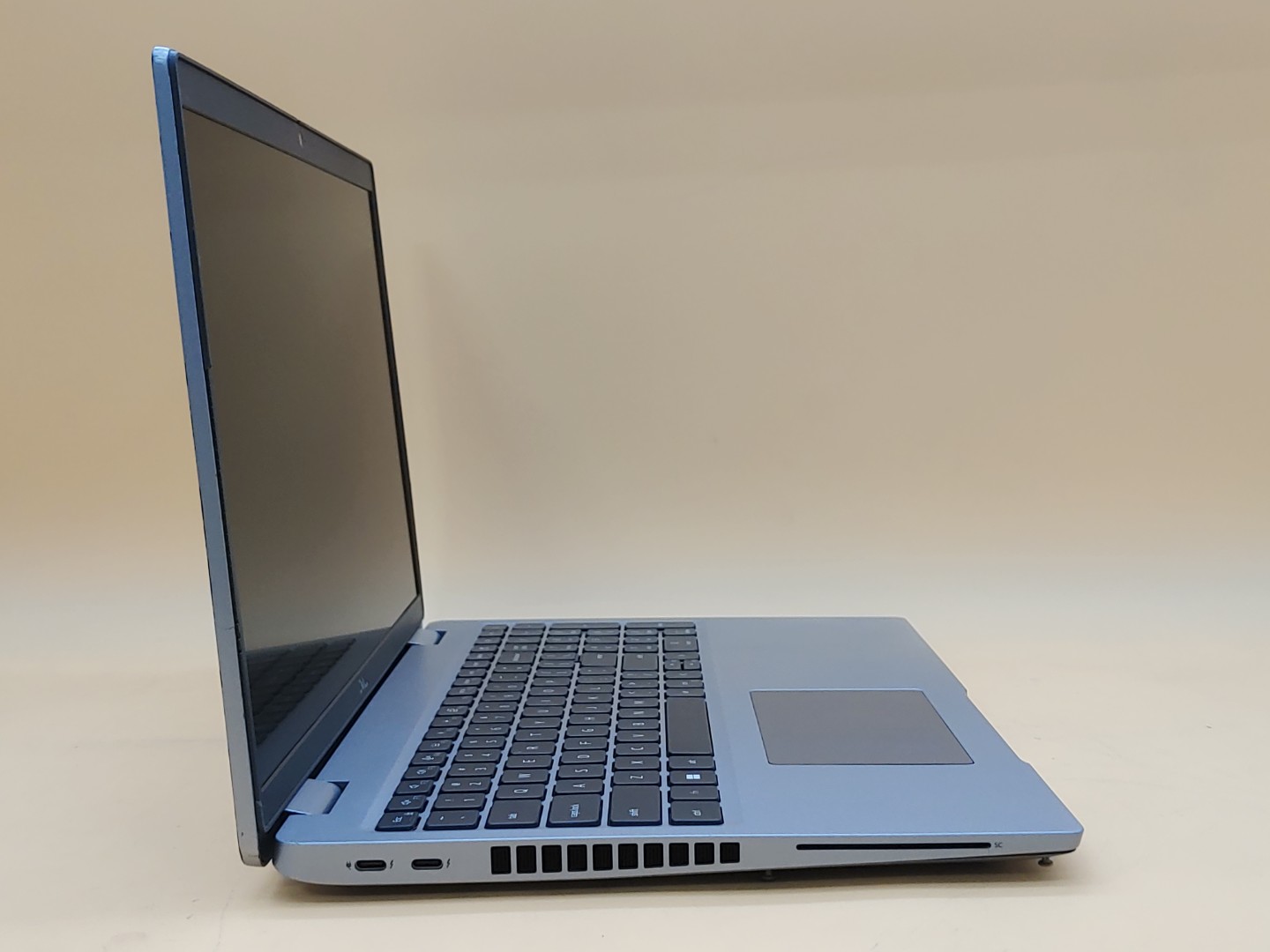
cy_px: 476
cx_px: 635
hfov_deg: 42.9
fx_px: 1614
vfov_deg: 32.9
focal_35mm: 44
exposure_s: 1/120
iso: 50
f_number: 1.8
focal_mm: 4.36
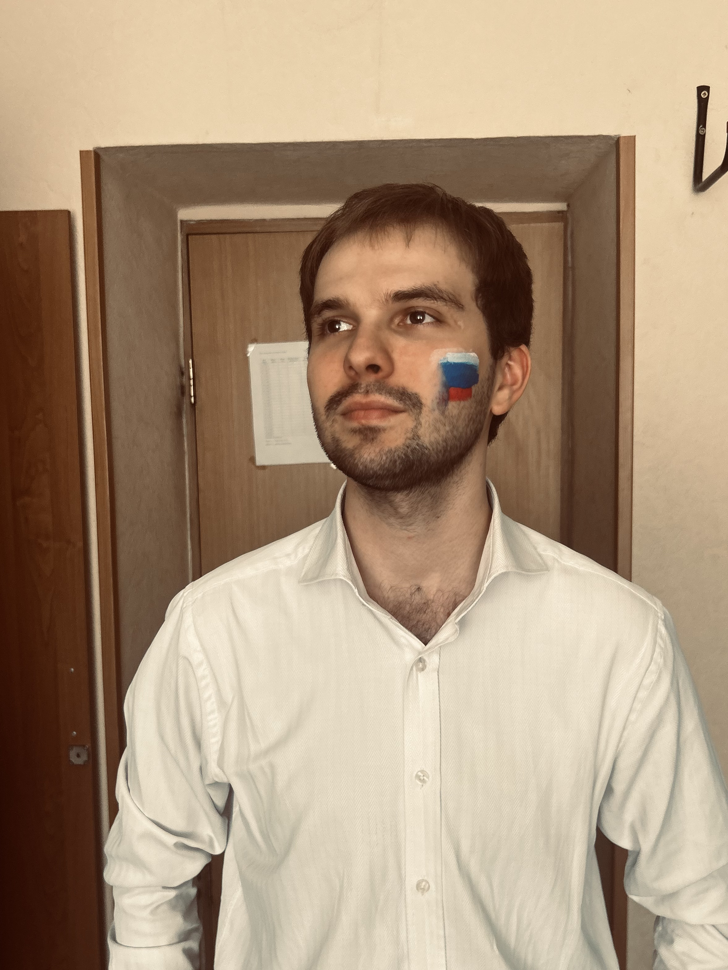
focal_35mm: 26
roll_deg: +2.6
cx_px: 364
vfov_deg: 67.3
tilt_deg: -8.0
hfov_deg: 53.1
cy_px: 485
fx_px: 729
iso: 64
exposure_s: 1/121
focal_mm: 5.7
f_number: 1.5
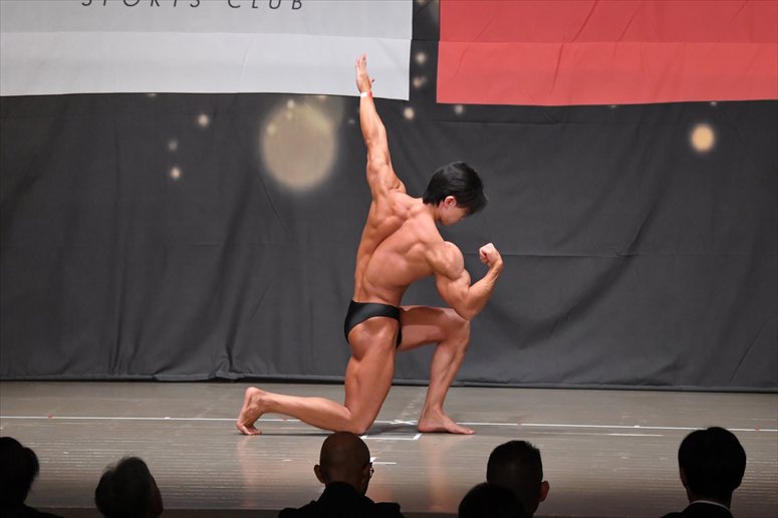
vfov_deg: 6.8
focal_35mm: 202
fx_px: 4363
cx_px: 389
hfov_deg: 10.2
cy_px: 259
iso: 6400
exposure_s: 1/400
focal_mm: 135
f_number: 5.6
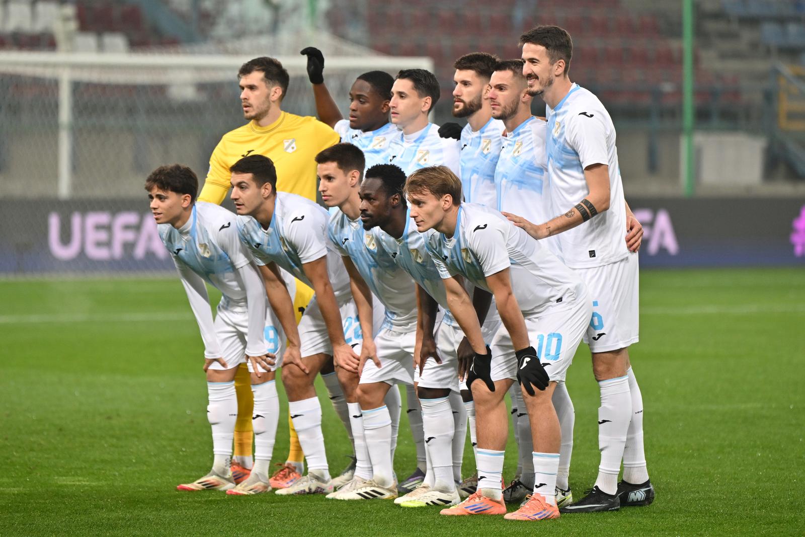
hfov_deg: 10.3
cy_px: 268
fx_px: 4472
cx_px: 402
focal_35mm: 200
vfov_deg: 6.9
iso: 800
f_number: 2.8
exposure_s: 1/640
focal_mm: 200
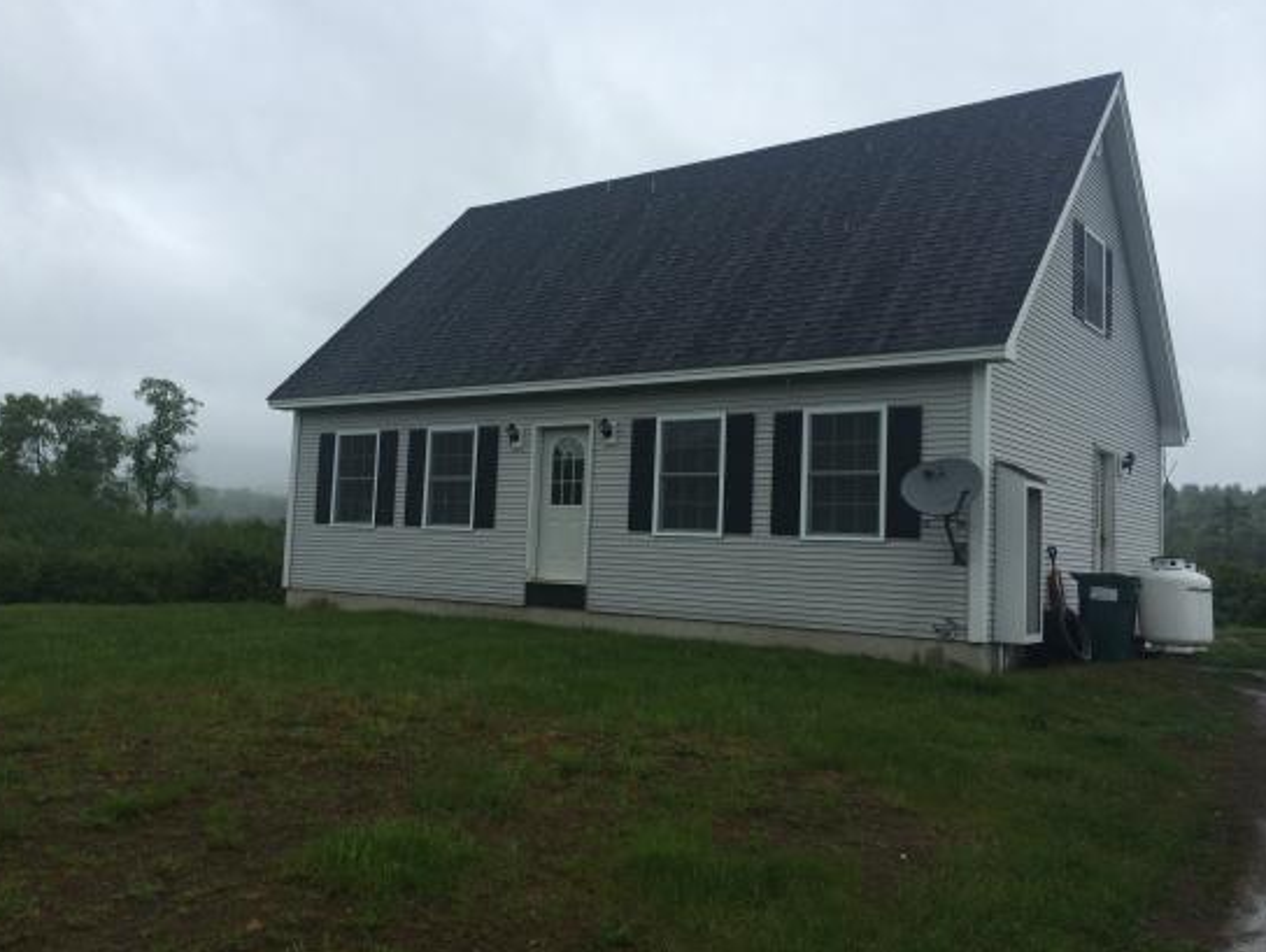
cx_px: 605
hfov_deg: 56.8
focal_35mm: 32
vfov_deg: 44.2
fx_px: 1171
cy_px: 459
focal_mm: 4.12
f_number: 2.2
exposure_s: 1/1109
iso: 32
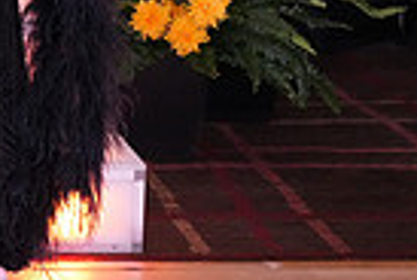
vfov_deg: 9.1
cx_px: -368
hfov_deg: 12.5
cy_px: -96
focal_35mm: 148
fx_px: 1718
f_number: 8
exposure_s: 1/250
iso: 8000
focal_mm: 35
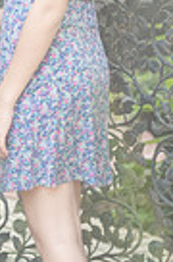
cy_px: 17
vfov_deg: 12.3
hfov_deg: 8.2
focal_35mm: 166
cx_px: 45
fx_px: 1203
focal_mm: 50
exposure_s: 1/250
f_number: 1.4
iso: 200
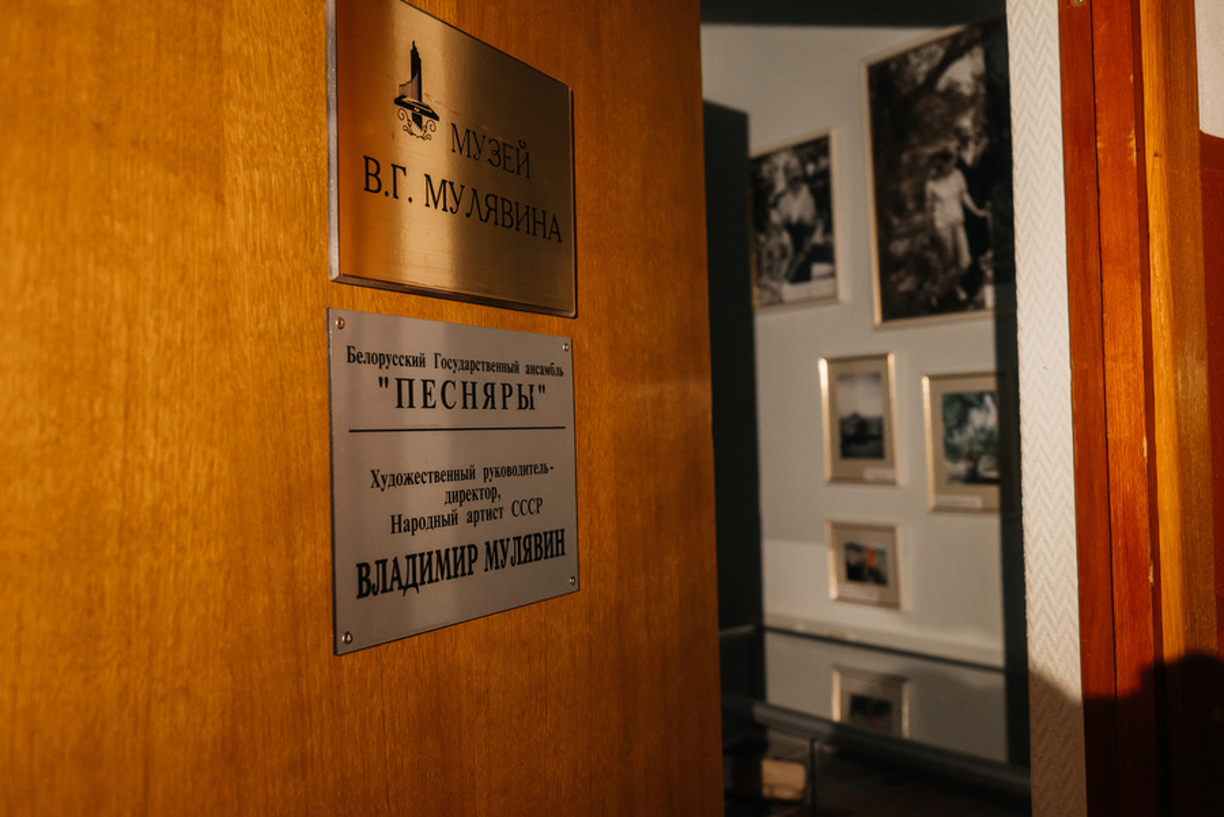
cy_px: 408
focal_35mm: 35
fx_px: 1191
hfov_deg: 54.4
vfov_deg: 37.9
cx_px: 612
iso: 1250
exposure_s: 1/200
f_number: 4.5
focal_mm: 35
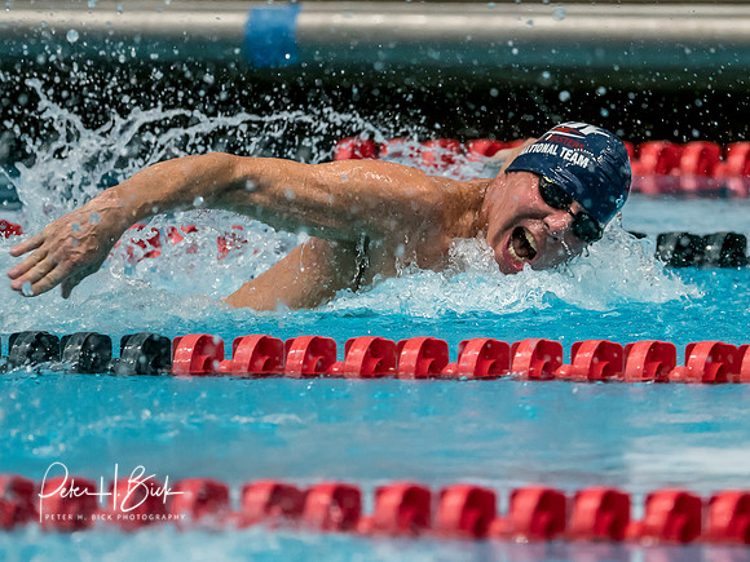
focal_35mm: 637
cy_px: 342
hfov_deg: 3.1
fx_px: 13803
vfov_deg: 2.3
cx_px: 519
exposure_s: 1/1000
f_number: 2.8
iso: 2000
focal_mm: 200
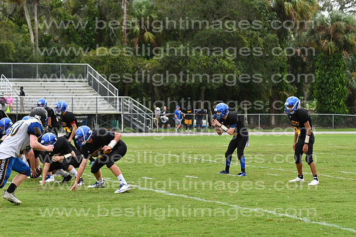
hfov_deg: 9.8
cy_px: 118
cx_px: 178
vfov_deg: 6.5
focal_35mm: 210
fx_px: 2077
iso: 800
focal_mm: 140
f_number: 3.5
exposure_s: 1/2000
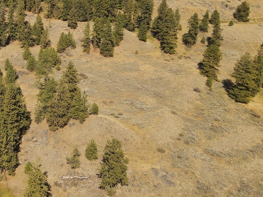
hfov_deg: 32.3
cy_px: 40
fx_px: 410
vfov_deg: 26.5
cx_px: -8
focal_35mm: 54
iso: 100
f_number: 2.8
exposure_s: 1/725
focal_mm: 4.5
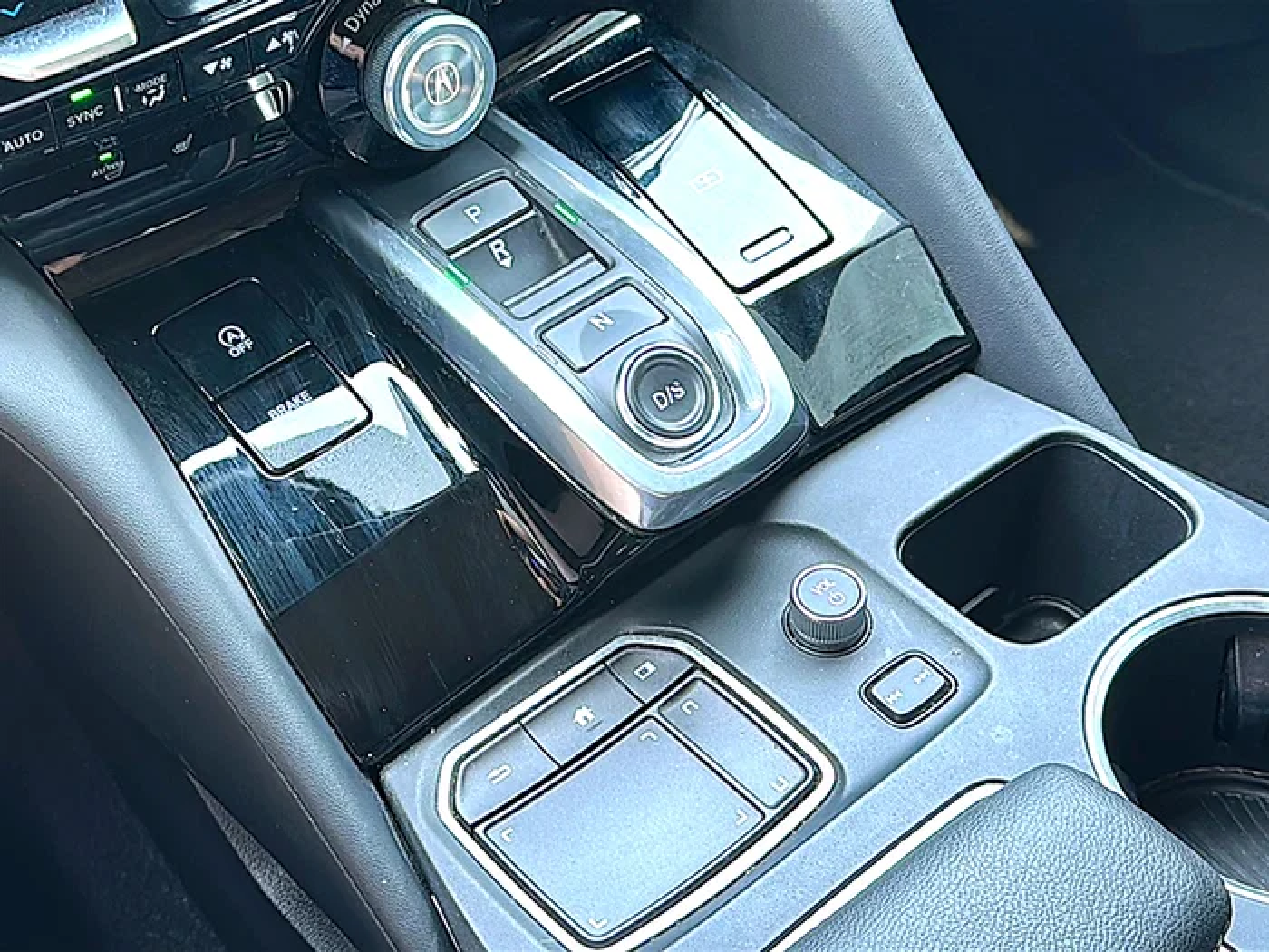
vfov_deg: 30.9
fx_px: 1723
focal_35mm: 47
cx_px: 634
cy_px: 476
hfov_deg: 40.4
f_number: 1.78
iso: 64
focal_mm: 6.86
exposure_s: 1/40
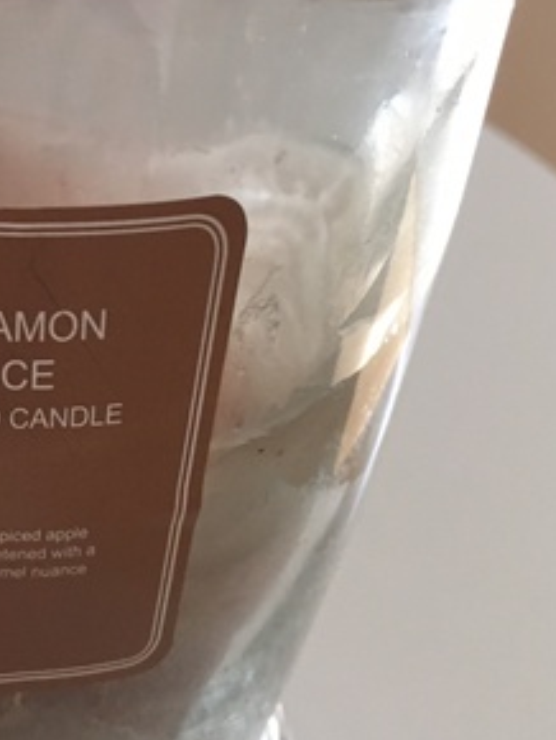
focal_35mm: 60
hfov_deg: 23.4
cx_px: 3
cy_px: 253
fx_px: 1283
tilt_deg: -19.8
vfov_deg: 31.9
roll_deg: -0.5
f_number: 2.2
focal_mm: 4.15
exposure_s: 1/33
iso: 160
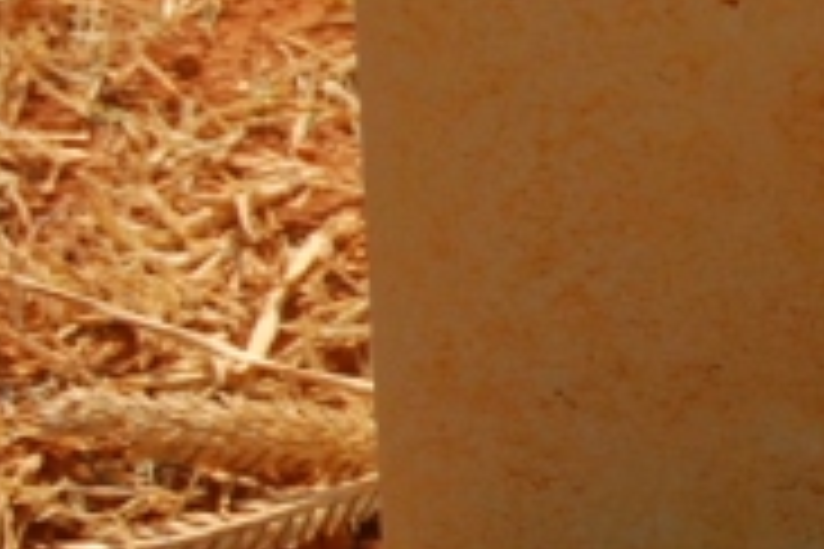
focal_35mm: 461
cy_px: 115
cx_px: 2170
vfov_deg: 3.0
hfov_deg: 4.4
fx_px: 10546
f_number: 7.1
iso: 400
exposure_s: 1/800
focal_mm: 55
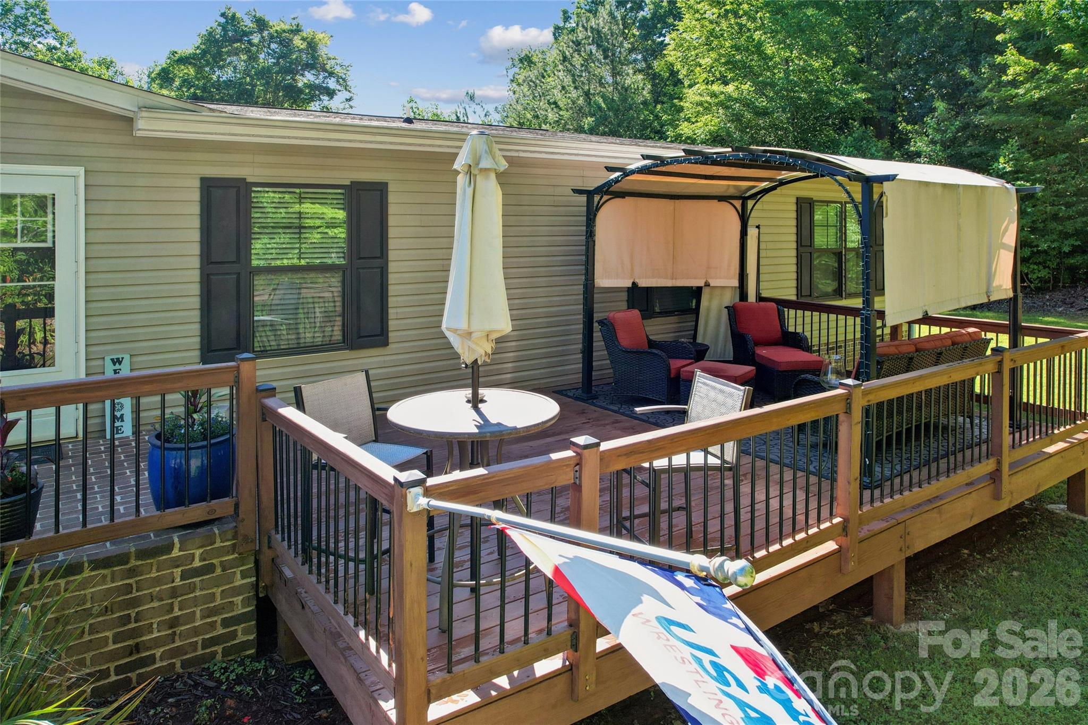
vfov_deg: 57.2
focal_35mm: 22
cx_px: 544
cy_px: 362
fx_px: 665
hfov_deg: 78.6
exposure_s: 1/50
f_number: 2.8
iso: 100
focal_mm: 8.4
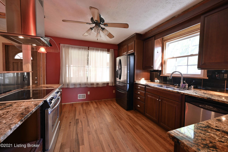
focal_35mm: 14
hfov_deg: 104.3
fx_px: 89
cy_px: 76
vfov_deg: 81.2
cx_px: 114
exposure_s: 1/6
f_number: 5
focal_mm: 14
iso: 250
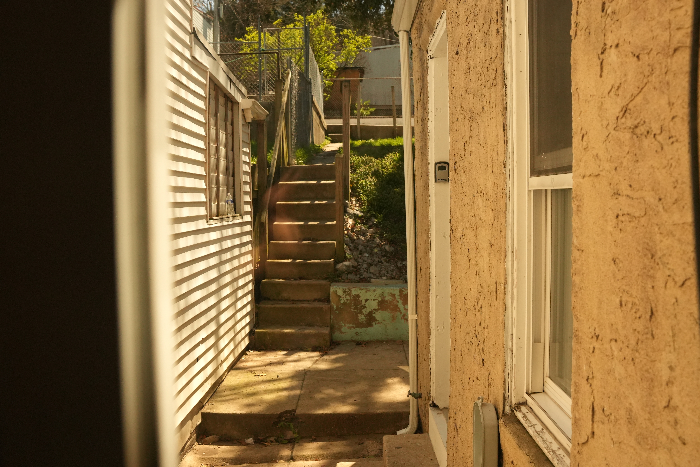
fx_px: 700
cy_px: 234
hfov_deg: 53.1
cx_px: 350
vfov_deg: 36.9
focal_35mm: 36
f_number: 5.6
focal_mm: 24
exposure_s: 1/4000
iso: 1250
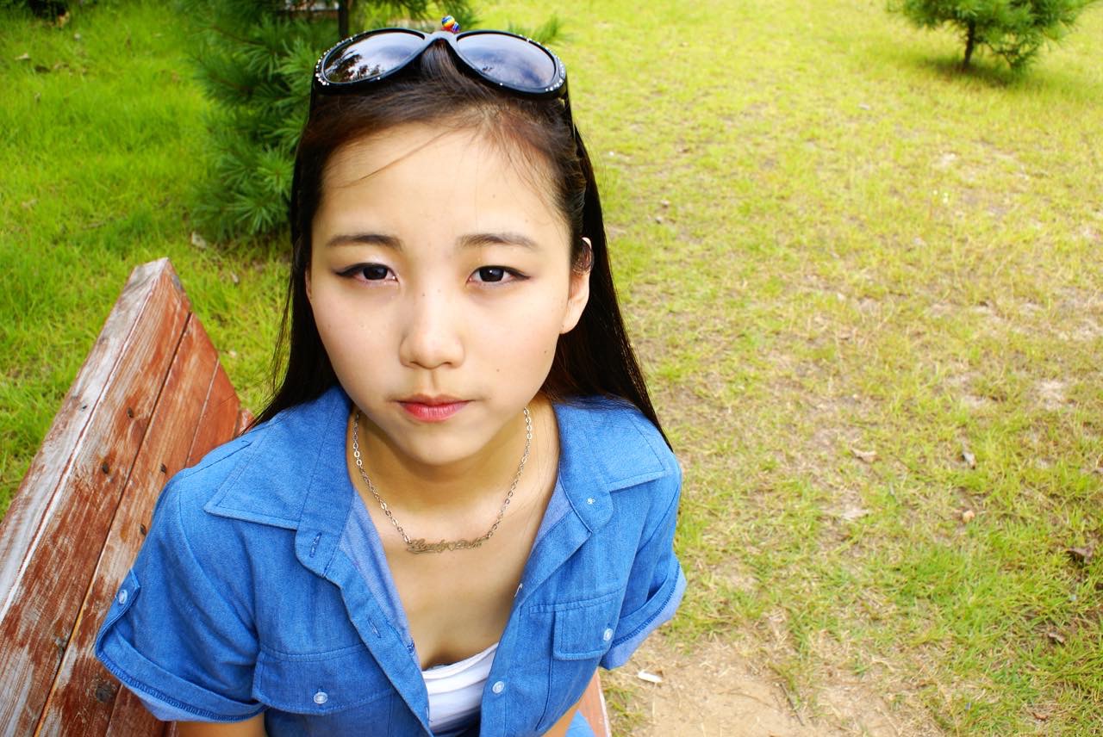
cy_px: 368
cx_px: 552
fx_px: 1012
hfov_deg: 57.2
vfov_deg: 40.0
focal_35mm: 33
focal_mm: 22
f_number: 5.6
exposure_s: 1/125
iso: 100
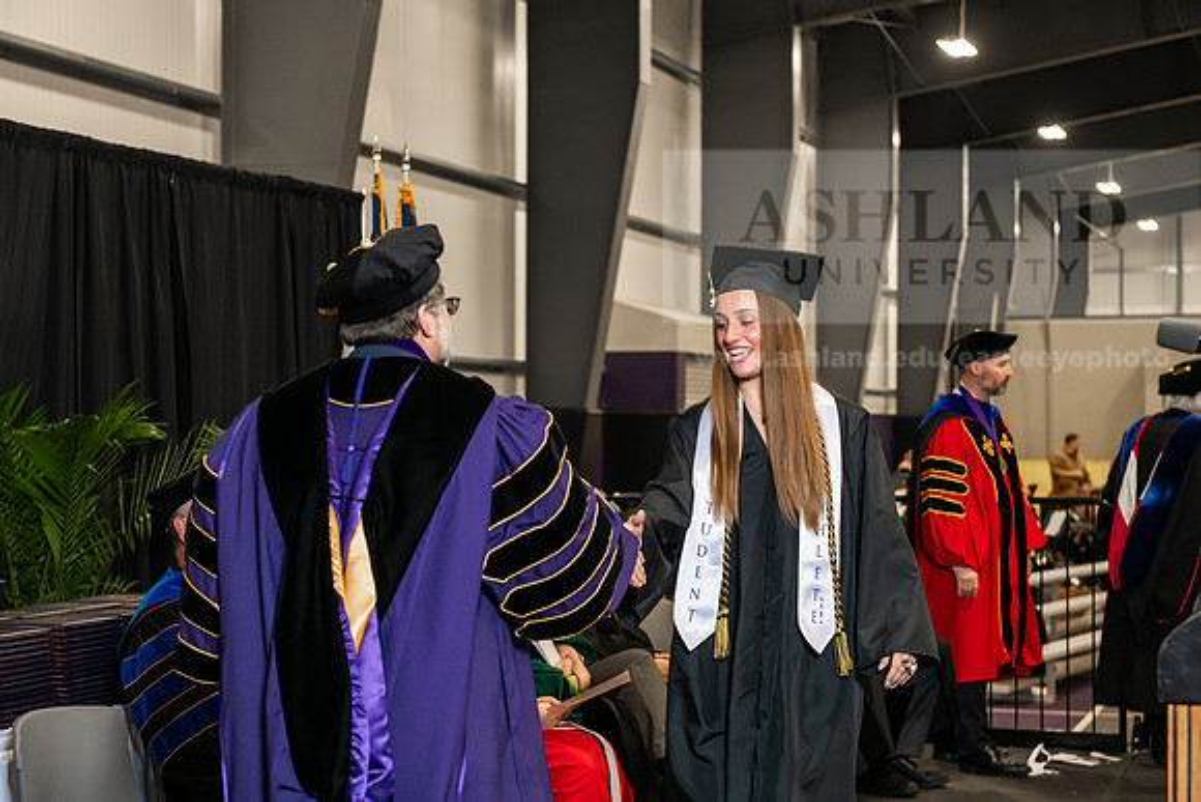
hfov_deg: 28.8
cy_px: 401
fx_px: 2336
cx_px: 600
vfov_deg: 19.5
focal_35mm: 70
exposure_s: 1/200
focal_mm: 70
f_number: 5
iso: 2500
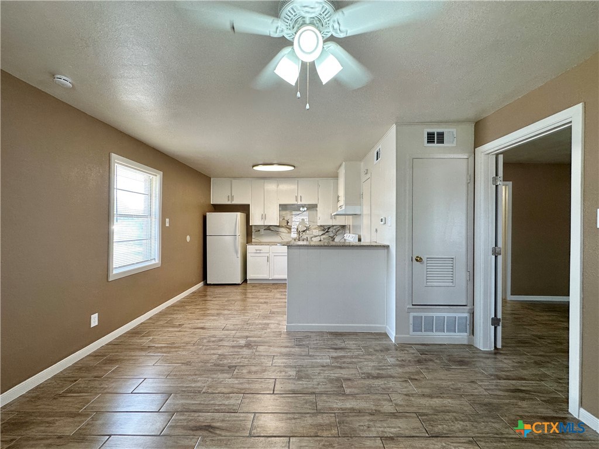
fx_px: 242
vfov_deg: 85.7
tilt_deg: +0.2
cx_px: 300
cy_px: 224
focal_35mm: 14
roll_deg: -0.4
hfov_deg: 102.1
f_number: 2.2
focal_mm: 2.22
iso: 125
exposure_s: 1/120
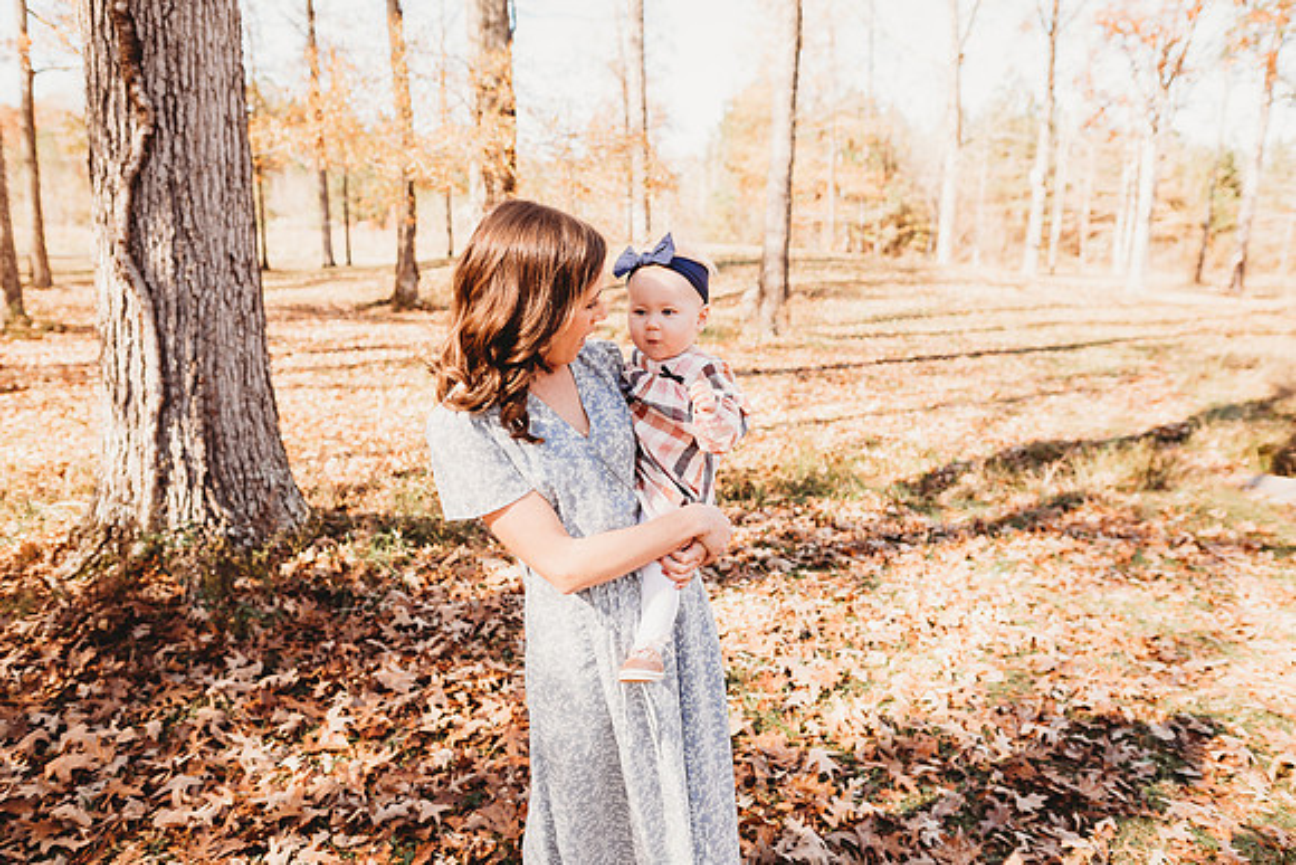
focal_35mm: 24
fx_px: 864
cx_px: 648
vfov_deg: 53.2
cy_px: 432
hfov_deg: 73.7
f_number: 2.8
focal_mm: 24
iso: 100
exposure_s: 1/250
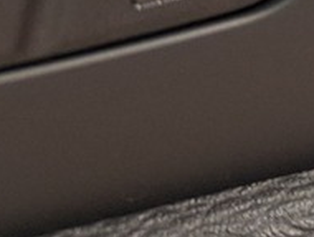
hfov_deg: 8.1
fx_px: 1580
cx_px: 1168
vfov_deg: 7.3
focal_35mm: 174
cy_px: -555
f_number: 1.8
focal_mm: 5.54
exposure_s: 1/25
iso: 400
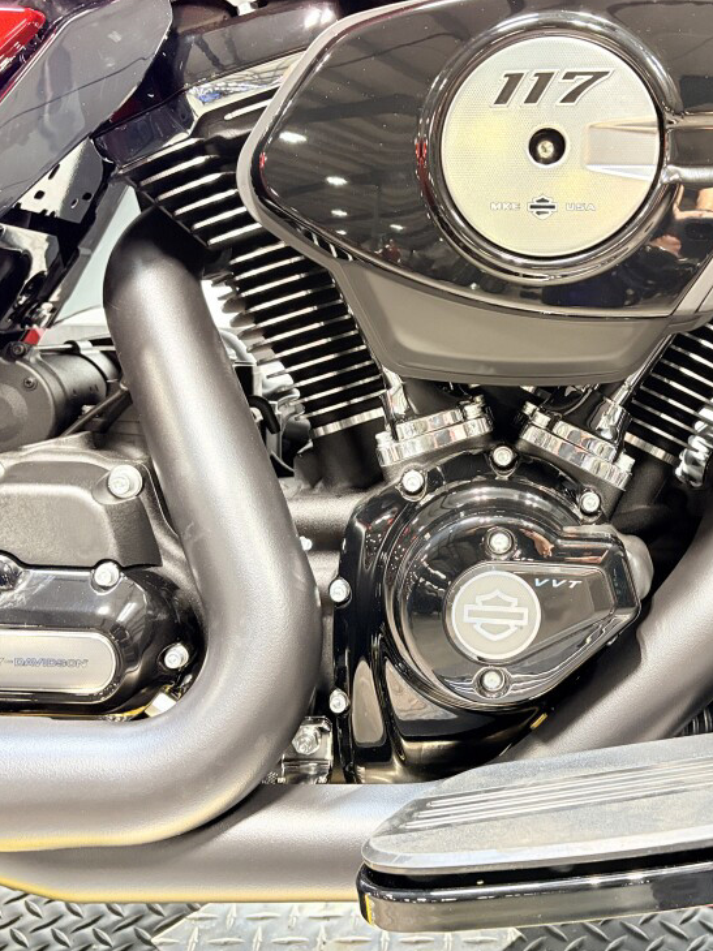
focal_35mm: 38
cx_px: 504
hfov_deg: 37.1
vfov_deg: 48.9
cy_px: 435
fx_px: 1044
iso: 320
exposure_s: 1/60
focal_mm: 5.96
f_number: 1.6
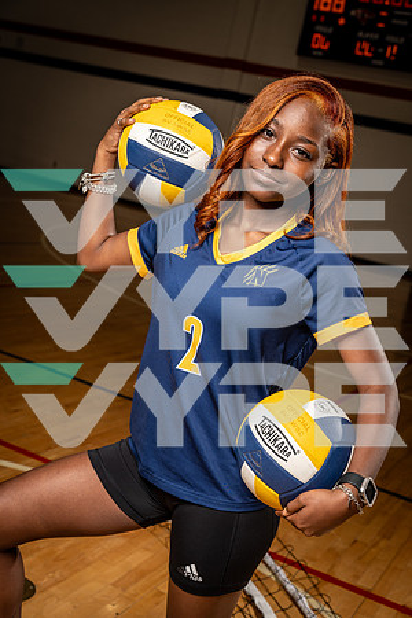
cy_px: 309
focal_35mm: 49
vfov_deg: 40.3
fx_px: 841
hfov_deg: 27.5
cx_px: 206
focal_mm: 49
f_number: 5.6
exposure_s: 1/250
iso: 125
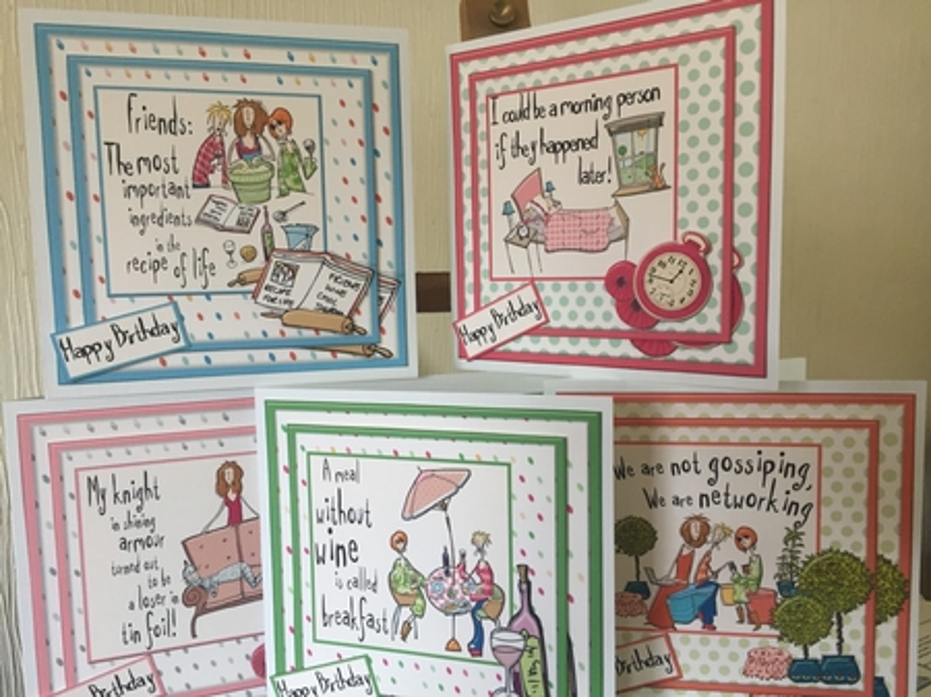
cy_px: 348
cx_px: 466
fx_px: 780
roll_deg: +1.1
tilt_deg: -6.3
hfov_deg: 61.7
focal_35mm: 29
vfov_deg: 48.2
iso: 100
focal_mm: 4.15
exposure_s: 1/33
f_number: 2.2
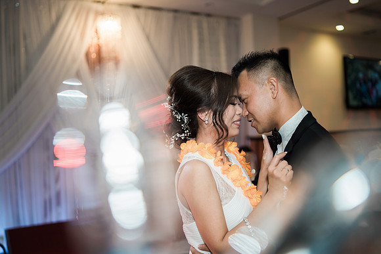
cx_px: 190
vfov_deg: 37.9
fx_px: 370
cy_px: 127
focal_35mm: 35
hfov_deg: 54.4
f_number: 1.4
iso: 320
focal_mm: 35
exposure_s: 1/160
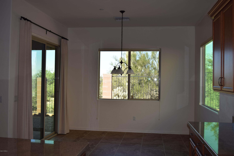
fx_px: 254
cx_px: 117
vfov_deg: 34.2
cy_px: 78
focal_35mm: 39
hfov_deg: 49.5
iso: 140
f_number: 5.6
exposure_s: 1/125
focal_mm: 26
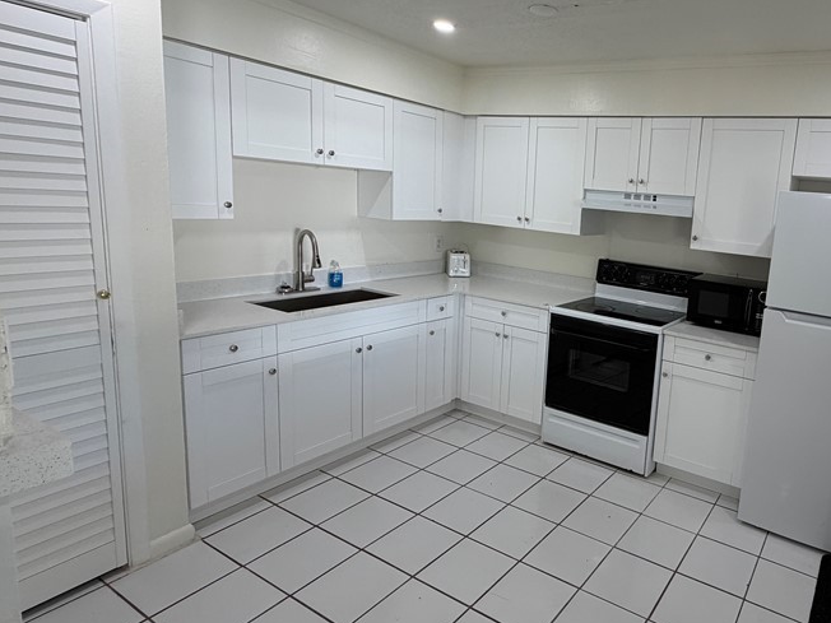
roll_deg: -3.7
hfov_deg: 70.8
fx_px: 528
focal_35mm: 22
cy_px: 283
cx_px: 631
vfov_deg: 61.0
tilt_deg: -9.4
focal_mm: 2.22
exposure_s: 1/121
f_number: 2.2
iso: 100
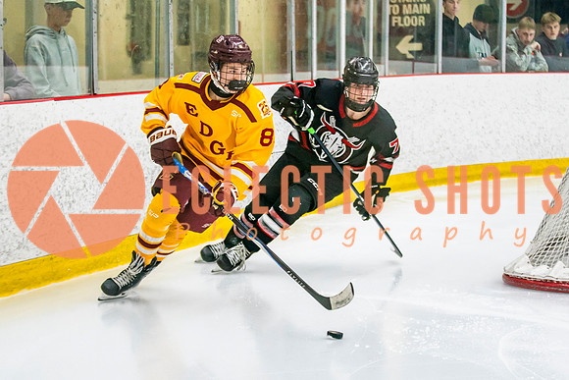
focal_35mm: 124
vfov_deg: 11.1
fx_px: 1961
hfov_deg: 16.5
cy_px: 189
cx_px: 252
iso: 2000
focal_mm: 70
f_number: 2.8
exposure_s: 1/640
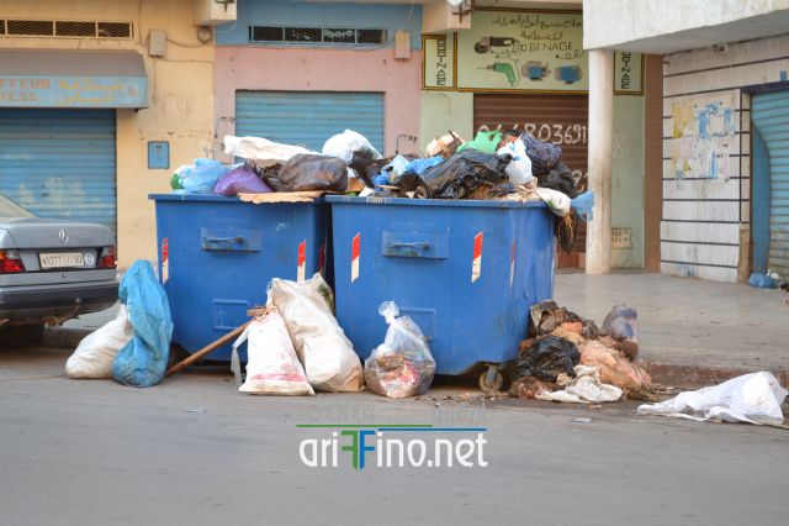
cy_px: 263
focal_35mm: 78
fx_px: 1709
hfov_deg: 26.0
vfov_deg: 17.5
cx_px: 394
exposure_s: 1/60
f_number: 5.6
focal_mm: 52
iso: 400
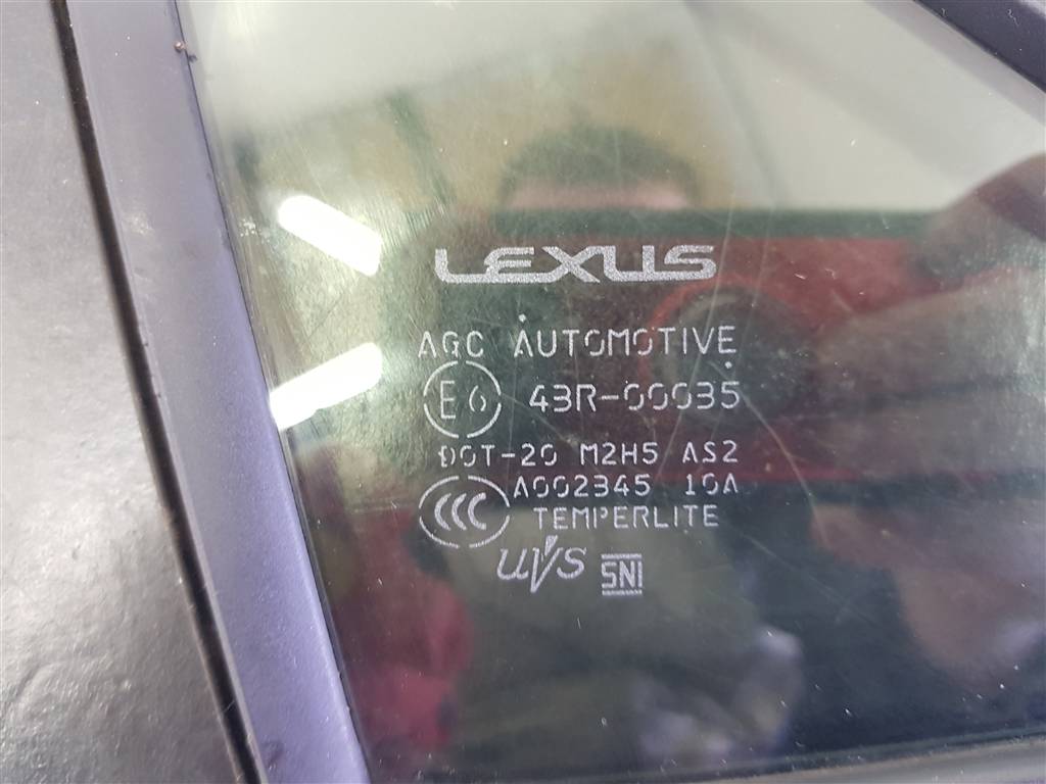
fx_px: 786
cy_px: 392
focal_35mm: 26
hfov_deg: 67.3
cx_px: 523
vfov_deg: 53.1
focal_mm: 4.2
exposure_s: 1/33
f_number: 1.7
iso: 200
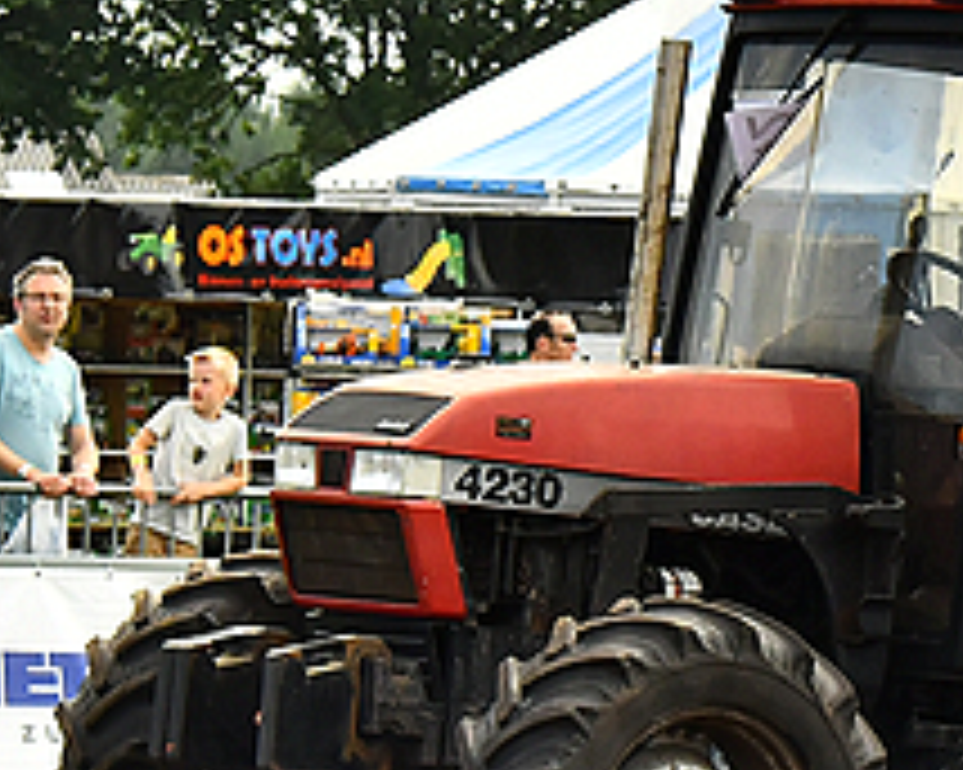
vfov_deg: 3.1
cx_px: 981
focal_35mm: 501
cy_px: 426
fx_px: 14266
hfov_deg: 3.9
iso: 500
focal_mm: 95
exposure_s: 1/1250
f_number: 9
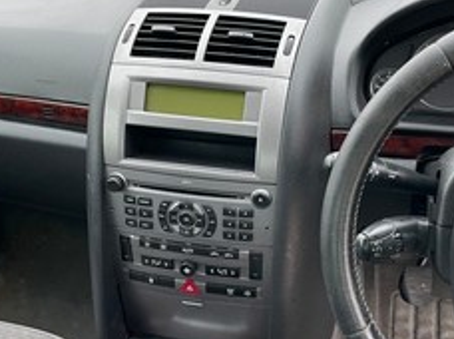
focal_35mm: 40
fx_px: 524
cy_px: 177
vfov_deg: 35.8
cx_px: 271
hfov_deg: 46.6
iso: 200
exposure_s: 1/60
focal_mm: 4.2
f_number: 1.6
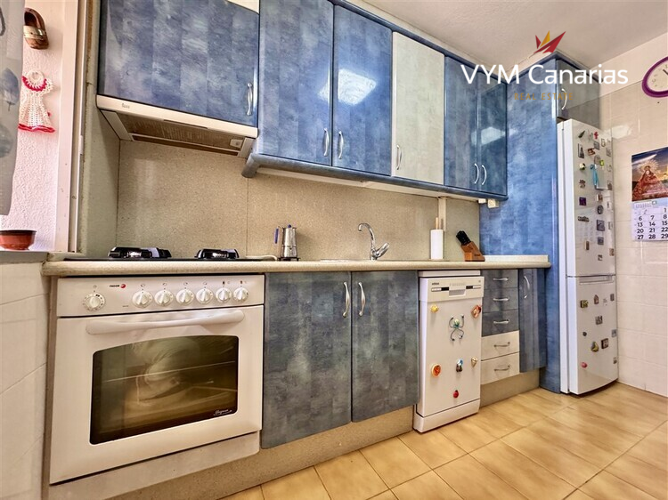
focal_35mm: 14
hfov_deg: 102.1
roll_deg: +0.5
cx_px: 334
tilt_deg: +1.8
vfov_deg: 85.6
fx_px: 270
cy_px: 250
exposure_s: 1/100
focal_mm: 2.22
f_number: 2.2
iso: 320
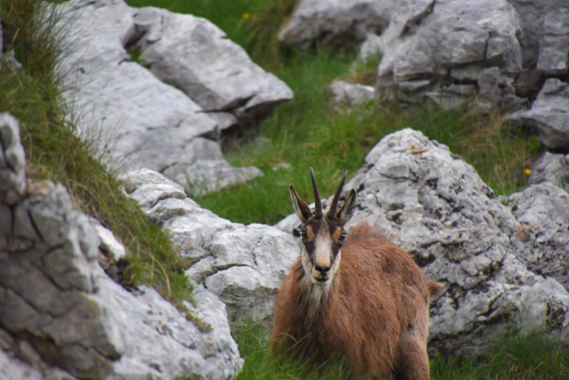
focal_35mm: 450
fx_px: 7112
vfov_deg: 3.1
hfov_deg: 4.6
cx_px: 284
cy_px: 190
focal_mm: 300
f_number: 6.3
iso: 500
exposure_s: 1/500
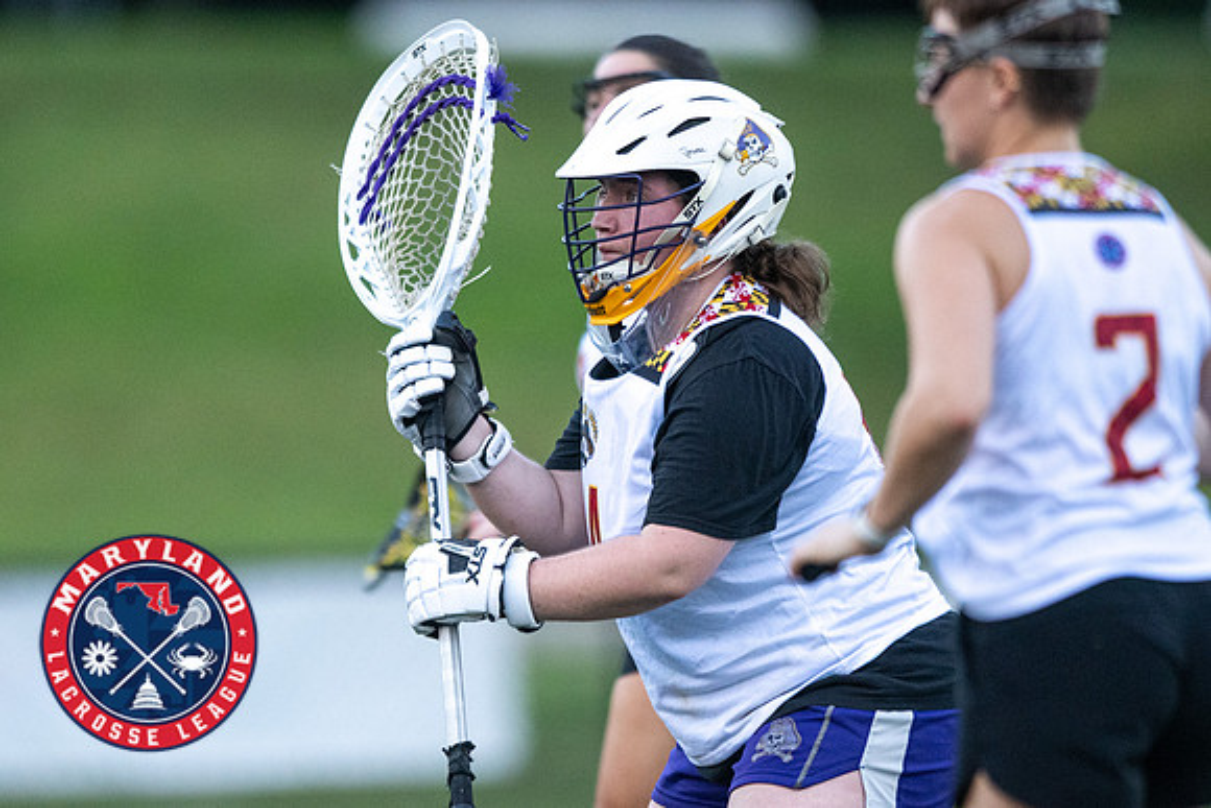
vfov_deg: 1.8
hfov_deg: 2.8
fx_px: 25158
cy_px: 410
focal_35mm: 748
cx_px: 524
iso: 2000
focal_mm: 400
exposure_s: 1/1000
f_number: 2.8
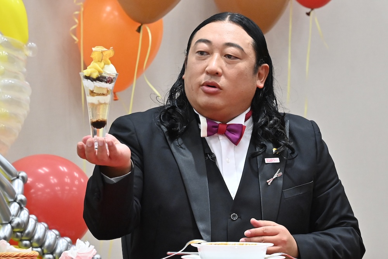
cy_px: 130
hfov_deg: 6.9
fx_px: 3234
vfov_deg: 4.6
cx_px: 194
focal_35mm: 300
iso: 6400
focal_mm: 200
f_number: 7.1
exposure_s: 1/200
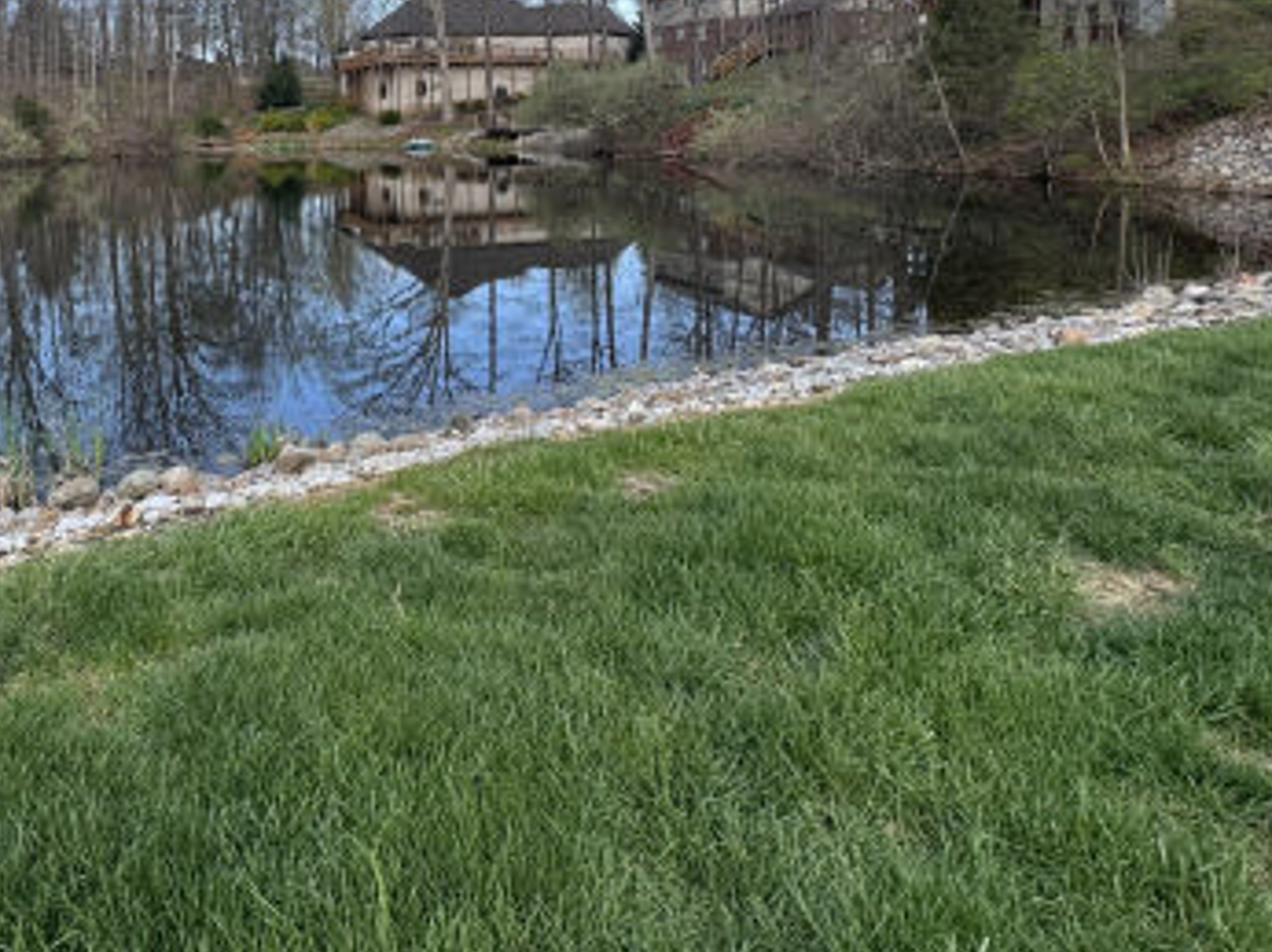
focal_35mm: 27
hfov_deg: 62.4
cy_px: 165
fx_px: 991
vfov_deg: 47.9
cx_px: 351
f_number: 2.2
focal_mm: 2.22
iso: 40
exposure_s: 1/473
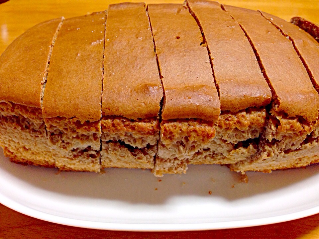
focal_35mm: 33
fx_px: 304
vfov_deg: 42.9
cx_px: 160
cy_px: 120
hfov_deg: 55.4
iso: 160
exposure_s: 1/20
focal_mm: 4.12
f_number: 2.4
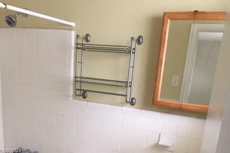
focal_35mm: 41
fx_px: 262
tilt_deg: -17.4
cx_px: 115
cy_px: 151
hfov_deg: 47.4
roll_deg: -4.6
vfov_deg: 30.5
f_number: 2.2
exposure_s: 1/30
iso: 160
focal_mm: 4.15
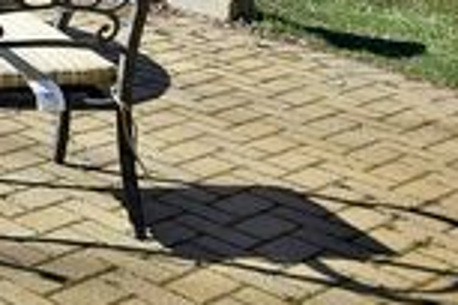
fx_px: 1119
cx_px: -488
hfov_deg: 16.6
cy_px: -292
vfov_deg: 13.5
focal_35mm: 88
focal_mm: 14
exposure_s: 1/200
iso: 160
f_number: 7.1
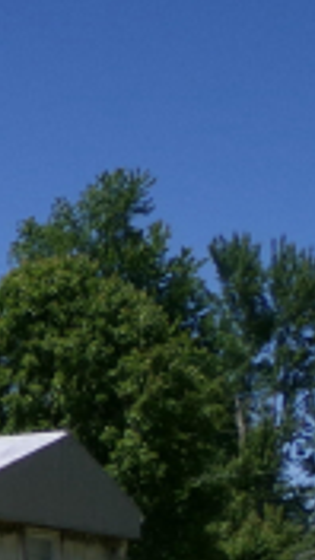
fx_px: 1470
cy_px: 710
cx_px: -122
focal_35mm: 99
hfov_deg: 11.8
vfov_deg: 20.0
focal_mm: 4.3
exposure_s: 1/1000
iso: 100
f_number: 3.7
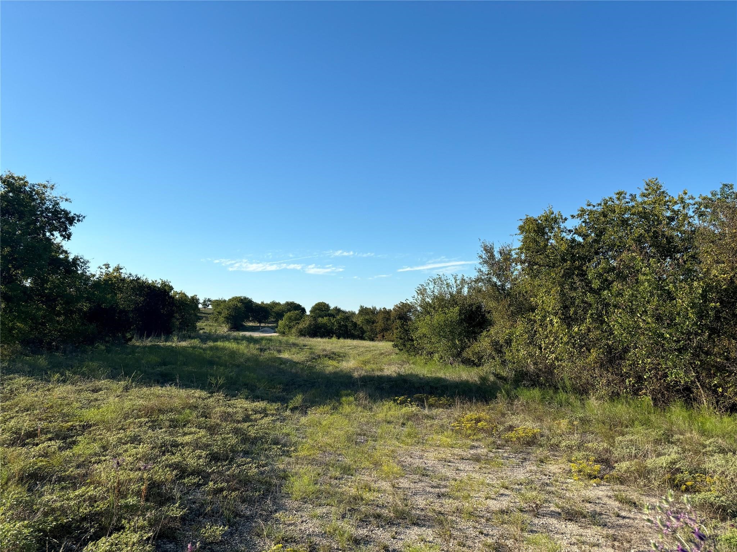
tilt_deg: +4.7
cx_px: 368
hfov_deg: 67.3
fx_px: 554
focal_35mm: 26
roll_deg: -0.2
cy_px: 276
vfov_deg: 53.1
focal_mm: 5.96
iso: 50
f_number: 1.6
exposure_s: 1/2710
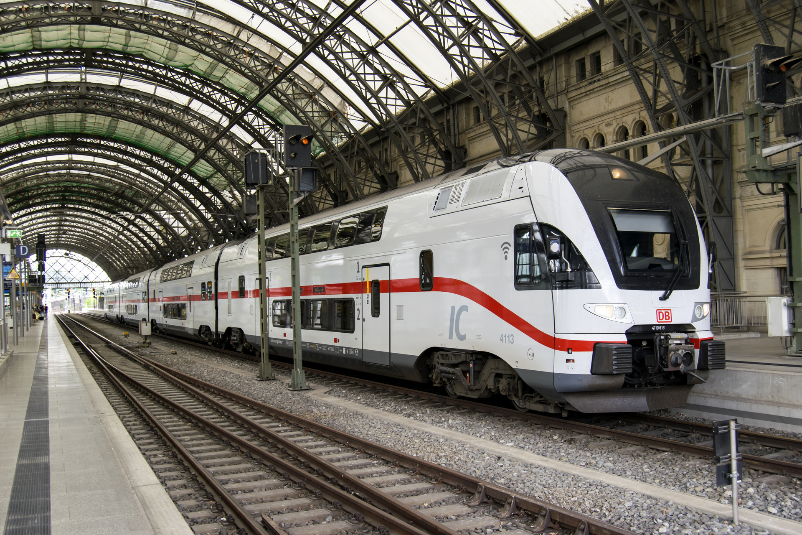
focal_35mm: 39
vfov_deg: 34.2
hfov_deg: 49.6
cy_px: 268
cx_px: 401
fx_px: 869
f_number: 7.1
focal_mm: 26
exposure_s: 1/60
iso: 125
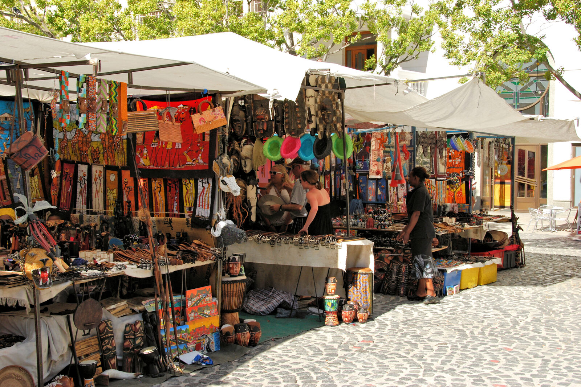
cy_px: 194
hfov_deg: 41.1
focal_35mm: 48
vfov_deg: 28.1
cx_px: 290
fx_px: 775
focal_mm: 32
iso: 200
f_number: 11
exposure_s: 1/125
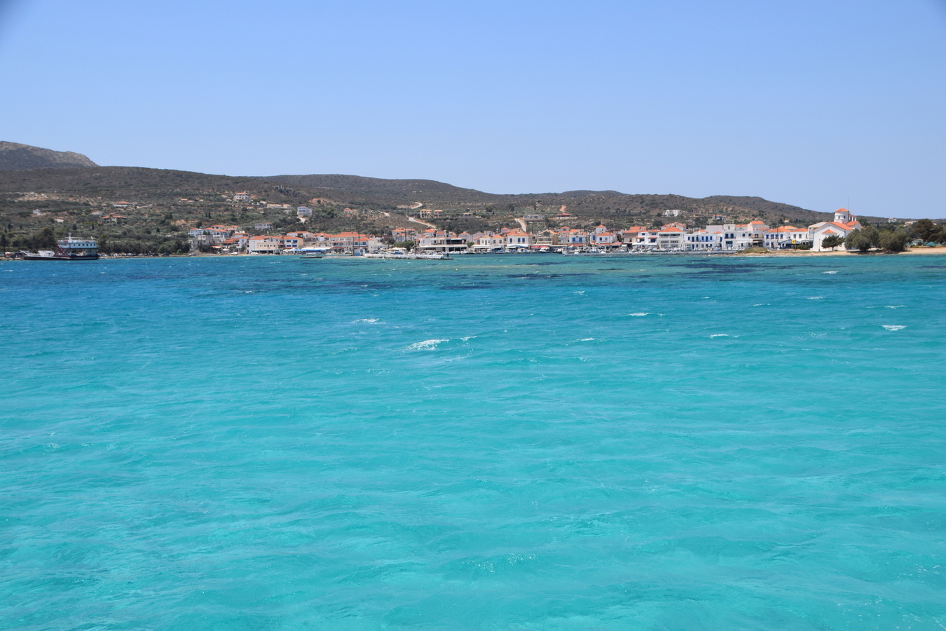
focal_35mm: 44
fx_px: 1143
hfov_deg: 45.0
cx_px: 473
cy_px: 316
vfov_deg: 30.8
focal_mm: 29
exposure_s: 1/500
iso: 200
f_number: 11
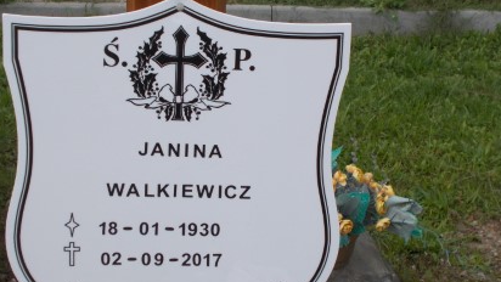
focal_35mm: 66
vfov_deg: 18.3
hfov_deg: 31.9
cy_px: 114
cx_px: 229
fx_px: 877
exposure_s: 1/640
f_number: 3.9
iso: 80
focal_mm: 6.9
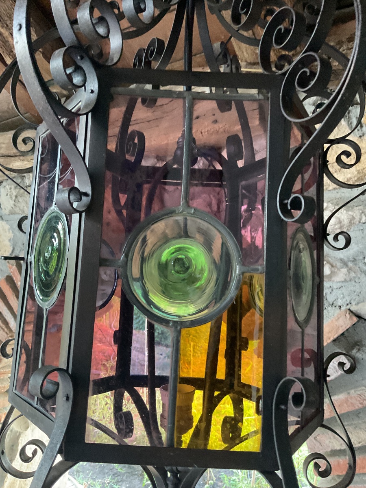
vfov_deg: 61.7
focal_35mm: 29
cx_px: 183
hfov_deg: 48.2
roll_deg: -1.4
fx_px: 409
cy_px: 244
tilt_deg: +10.3
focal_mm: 3
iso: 400
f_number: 1.8
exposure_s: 1/30
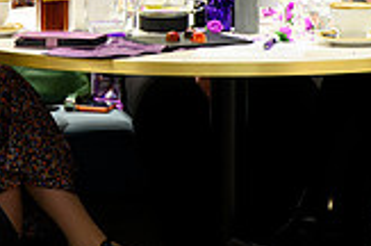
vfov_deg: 5.4
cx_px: 71
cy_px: -11
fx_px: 2592
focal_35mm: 252
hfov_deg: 8.2
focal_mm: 70
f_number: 2.8
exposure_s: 1/200
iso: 3200
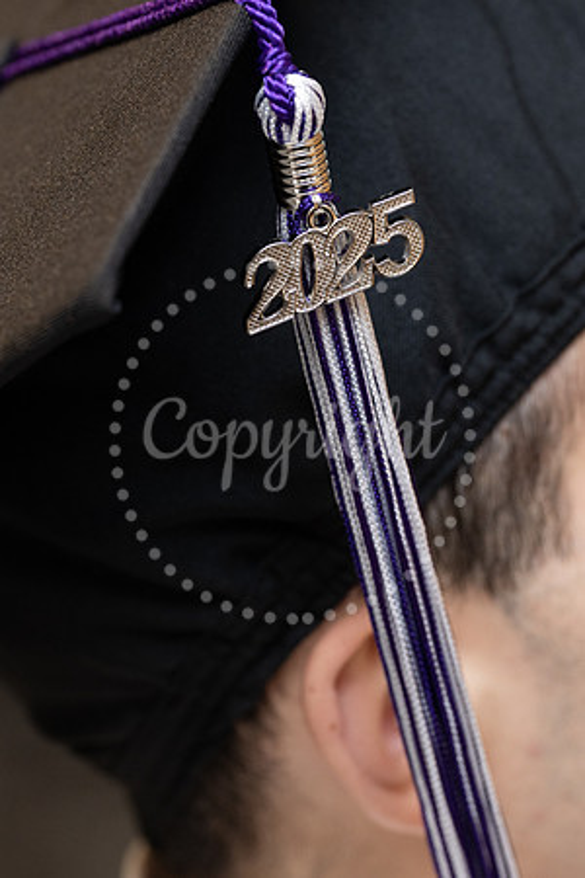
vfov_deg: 17.6
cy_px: 453
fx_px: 2832
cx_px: 435
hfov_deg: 11.8
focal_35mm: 116
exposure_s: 1/125
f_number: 5
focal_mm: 73
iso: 1000
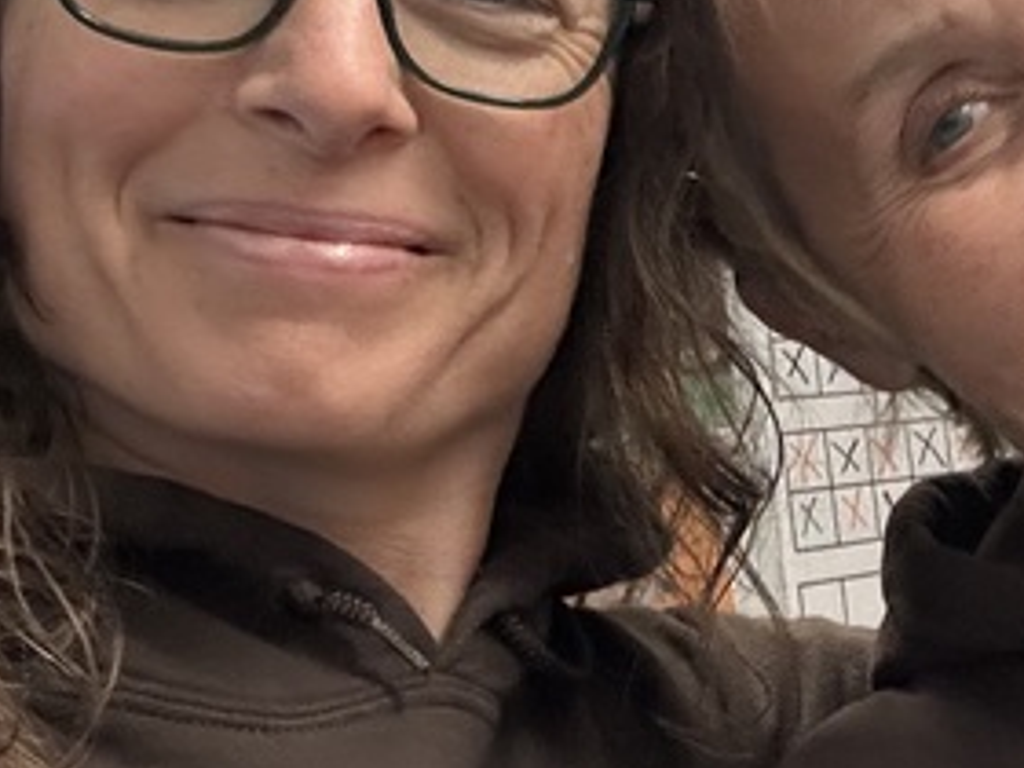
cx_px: 1050
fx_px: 2485
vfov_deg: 17.5
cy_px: 497
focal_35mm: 84
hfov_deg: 22.3
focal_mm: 2.69
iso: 200
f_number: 1.9
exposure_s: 1/40
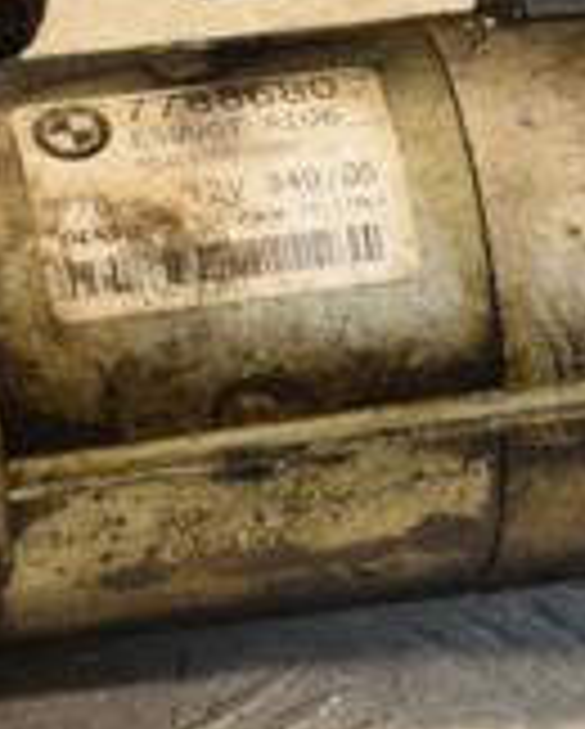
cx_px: 441
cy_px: 162
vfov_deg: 7.4
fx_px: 5616
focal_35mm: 260
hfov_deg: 6.0
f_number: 6.3
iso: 800
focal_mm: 50
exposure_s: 1/200
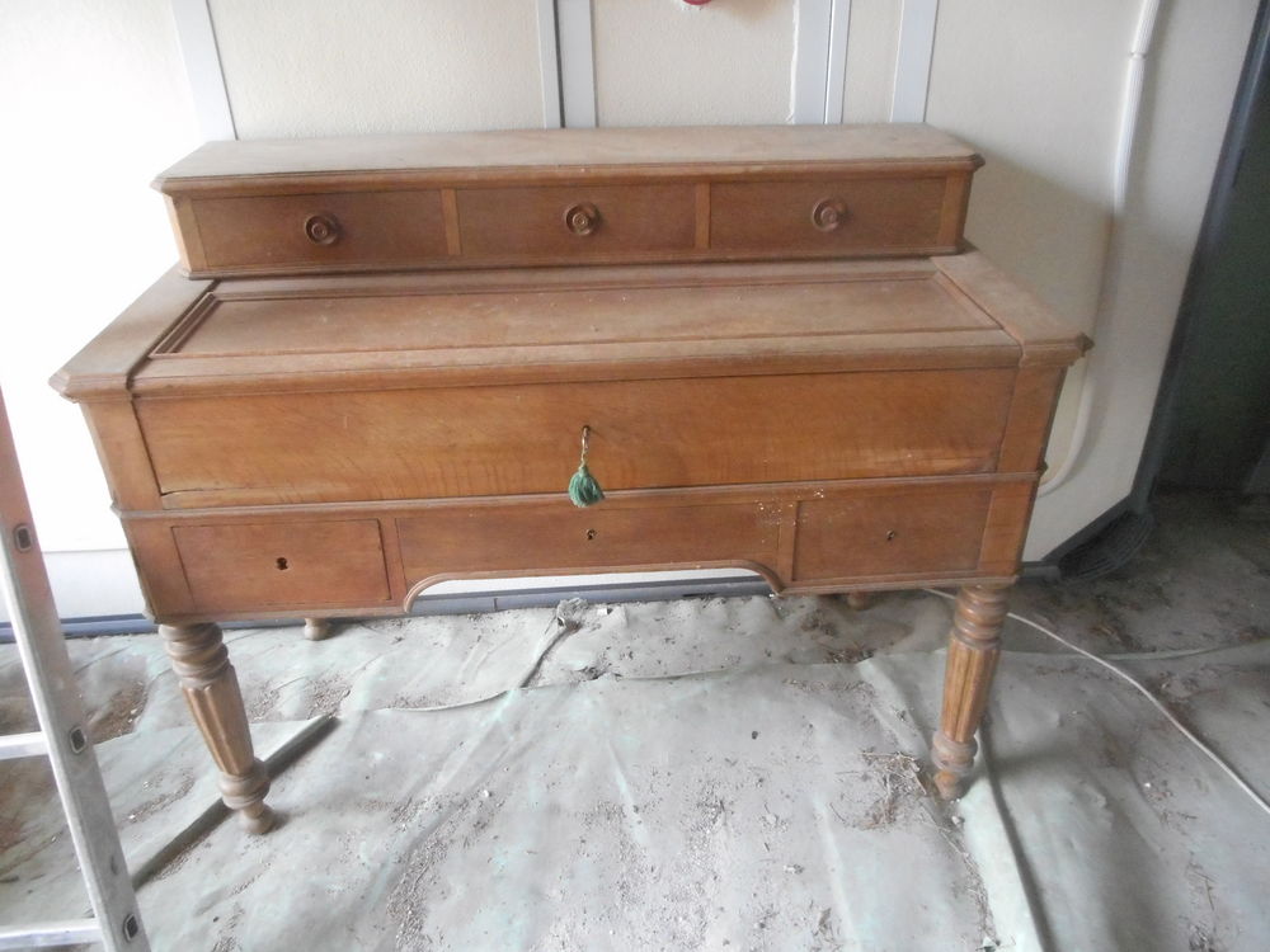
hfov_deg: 69.4
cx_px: 635
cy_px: 476
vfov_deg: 54.9
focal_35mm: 25
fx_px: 917
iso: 800
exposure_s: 1/80
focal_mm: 4.5
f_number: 3.7
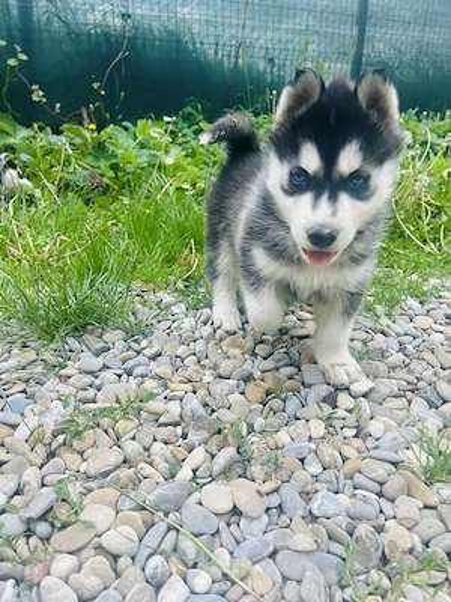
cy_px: 301
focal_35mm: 26
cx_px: 226
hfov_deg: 53.1
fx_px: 452
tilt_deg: -20.0
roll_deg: +0.2
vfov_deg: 67.3
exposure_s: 1/1252
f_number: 1.5
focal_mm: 5.7
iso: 50
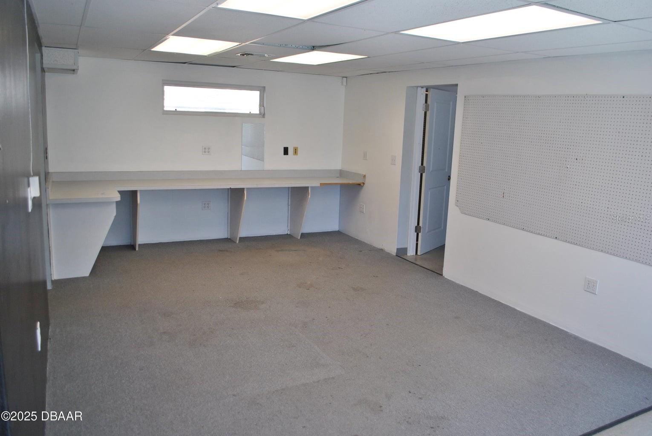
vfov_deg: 48.0
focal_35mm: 27
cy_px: 218
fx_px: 490
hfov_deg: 67.3
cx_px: 326
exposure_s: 1/100
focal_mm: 18
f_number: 5
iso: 200
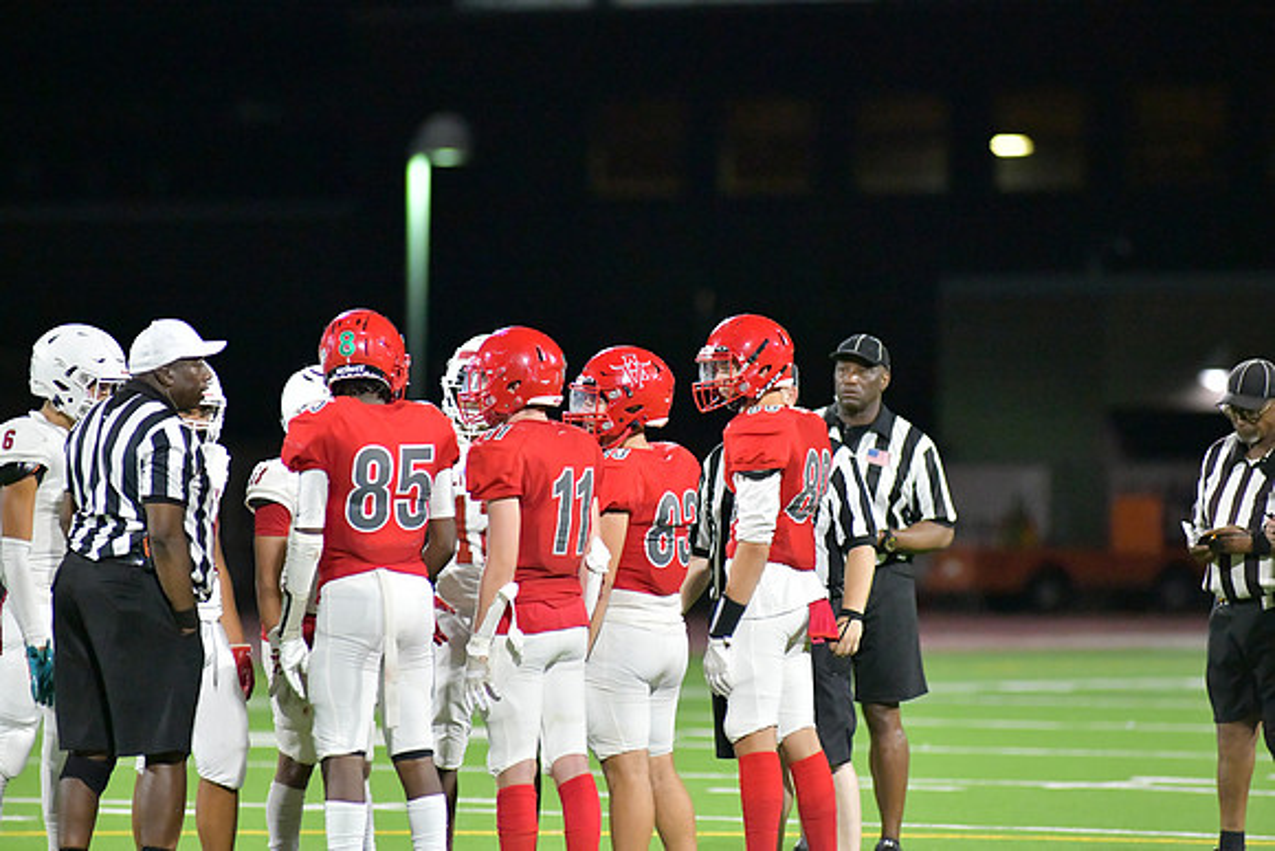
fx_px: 10627
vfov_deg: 4.6
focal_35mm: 300
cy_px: 426
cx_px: 638
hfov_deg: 6.9
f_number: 4
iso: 14400
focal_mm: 300
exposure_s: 1/1250
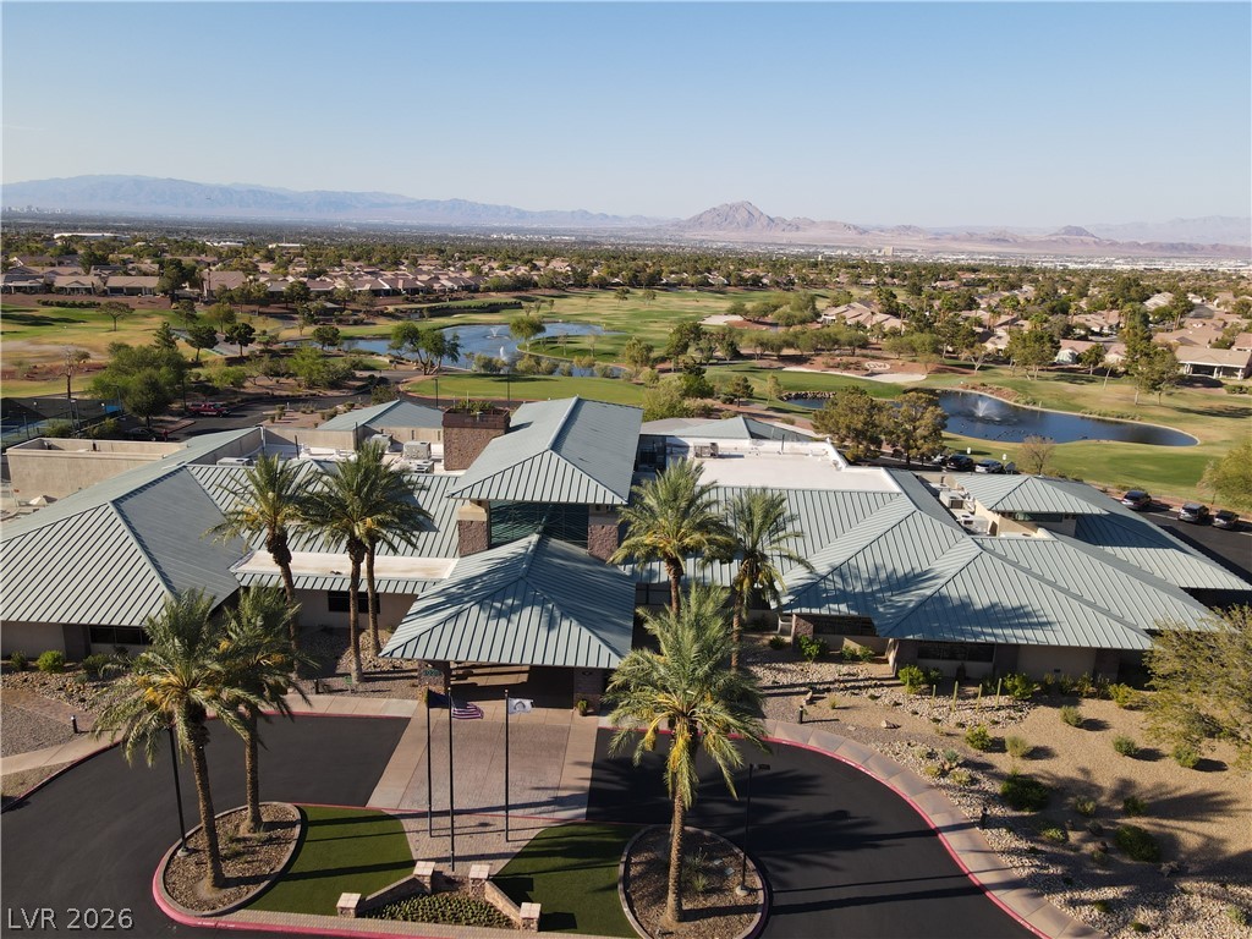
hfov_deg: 71.6
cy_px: 470
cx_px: 626
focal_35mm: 24
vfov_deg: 56.8
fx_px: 868
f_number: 2.8
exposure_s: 1/30
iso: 100
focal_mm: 4.5
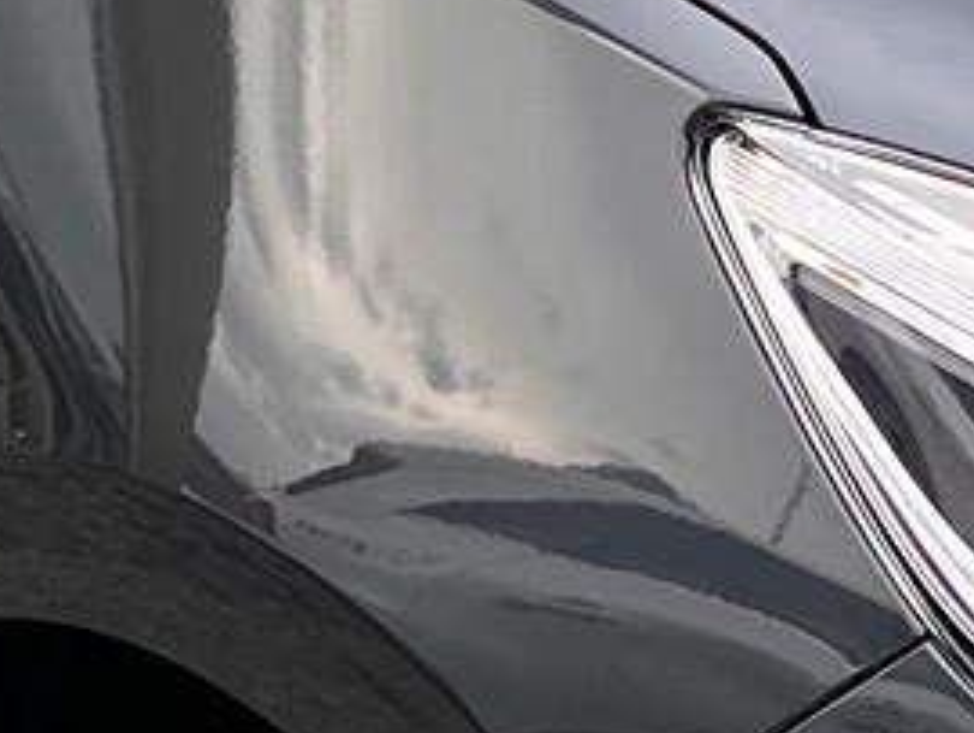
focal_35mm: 194
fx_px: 5463
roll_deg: -2.4
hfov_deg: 10.1
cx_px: 1043
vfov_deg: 7.7
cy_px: 303
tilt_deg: -17.1
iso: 40
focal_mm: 5.1
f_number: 1.6
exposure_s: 1/198
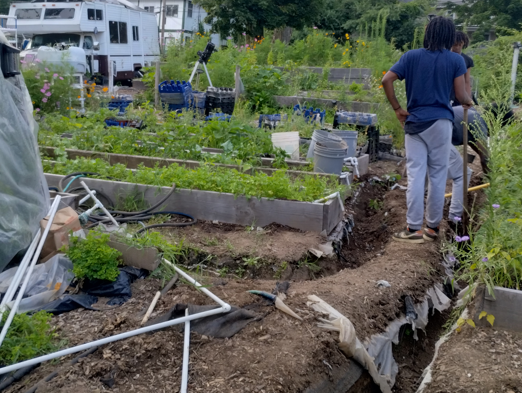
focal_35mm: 42
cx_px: 246
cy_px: 149
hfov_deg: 44.7
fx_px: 634
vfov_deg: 34.3
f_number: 1.8
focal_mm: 4.27
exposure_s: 1/248
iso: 100
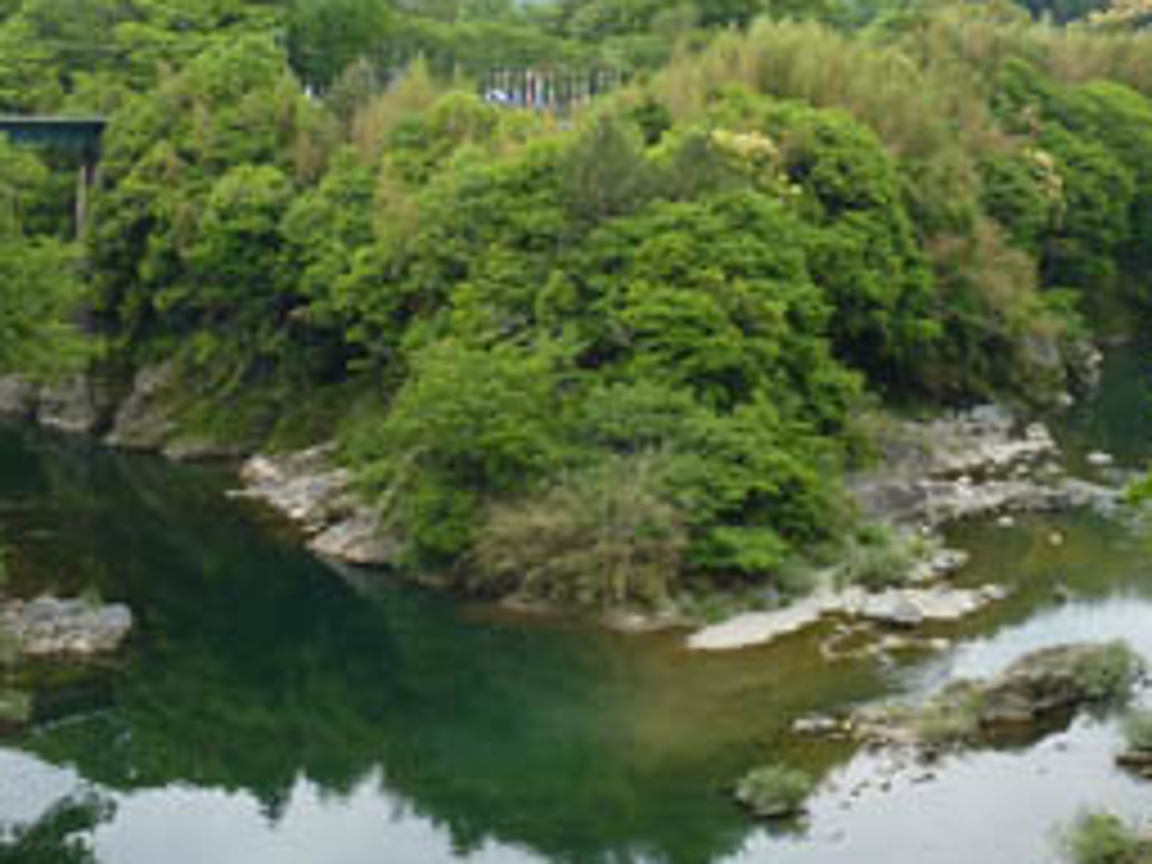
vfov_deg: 28.0
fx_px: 1731
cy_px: 362
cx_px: 558
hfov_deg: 36.8
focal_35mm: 52
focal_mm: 4.4
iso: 80
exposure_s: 1/100
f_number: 4
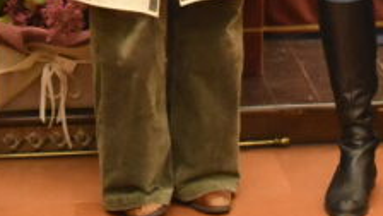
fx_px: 1787
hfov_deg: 12.2
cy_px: -230
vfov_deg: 6.7
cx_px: 144
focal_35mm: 176
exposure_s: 1/60
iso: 3200
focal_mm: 22
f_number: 4
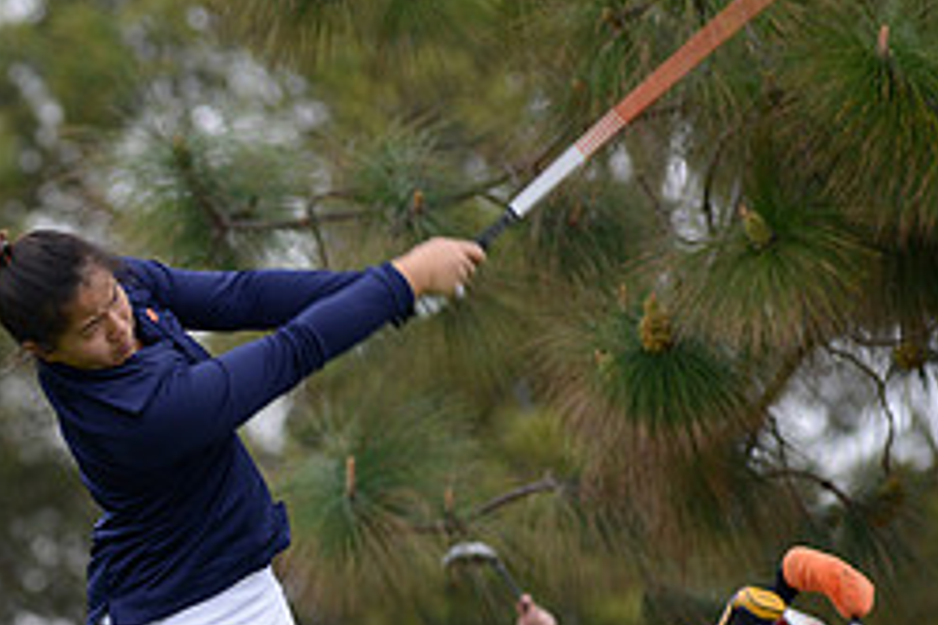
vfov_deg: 3.0
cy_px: 473
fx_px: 12115
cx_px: 30
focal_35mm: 465
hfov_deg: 4.4
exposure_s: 1/320
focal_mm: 200
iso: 250
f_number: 5.6
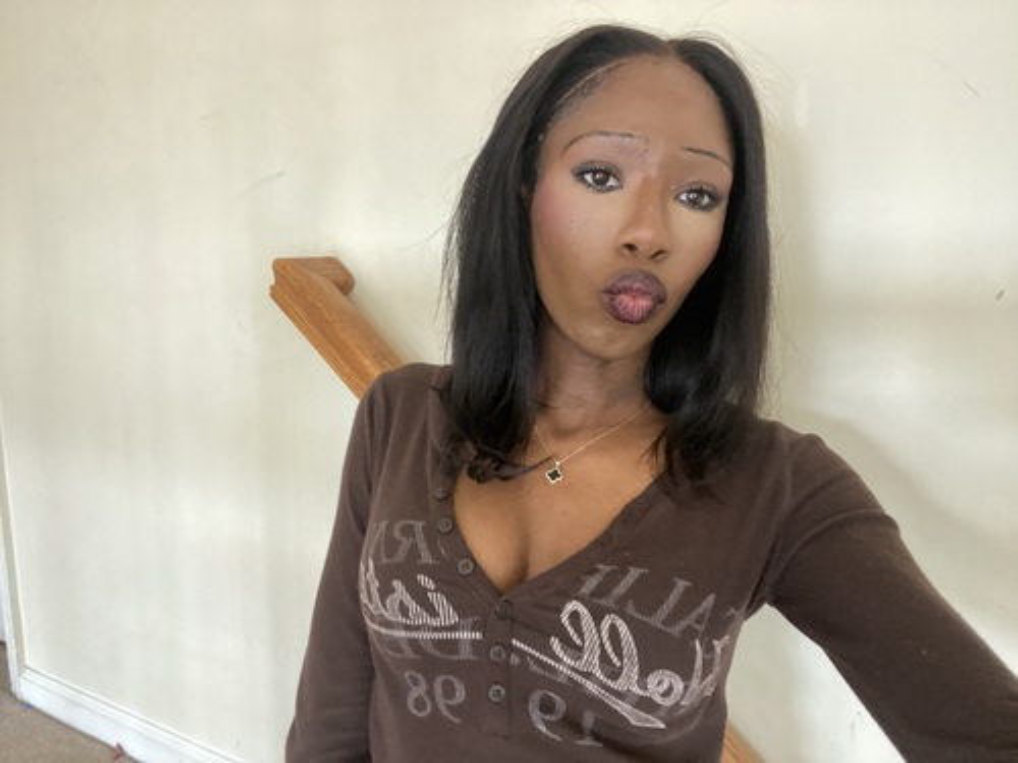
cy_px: 382
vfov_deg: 58.9
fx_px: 676
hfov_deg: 73.9
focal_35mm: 23
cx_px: 509
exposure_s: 1/30
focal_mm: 2.71
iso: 640
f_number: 2.2
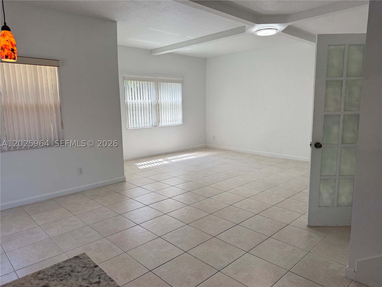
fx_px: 265
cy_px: 144
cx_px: 191
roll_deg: +0.2
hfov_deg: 71.6
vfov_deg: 56.8
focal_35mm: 24
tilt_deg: -9.7
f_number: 1.78
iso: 80
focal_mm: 6.76
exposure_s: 1/370
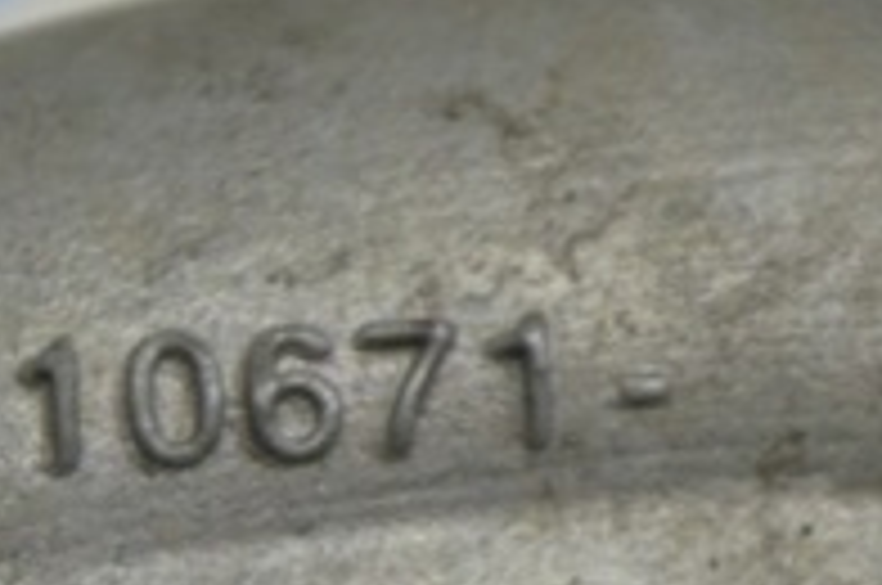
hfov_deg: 7.6
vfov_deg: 5.1
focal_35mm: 270
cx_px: 36
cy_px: 416
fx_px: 6595
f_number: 5.6
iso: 400
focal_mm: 55
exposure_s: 1/40
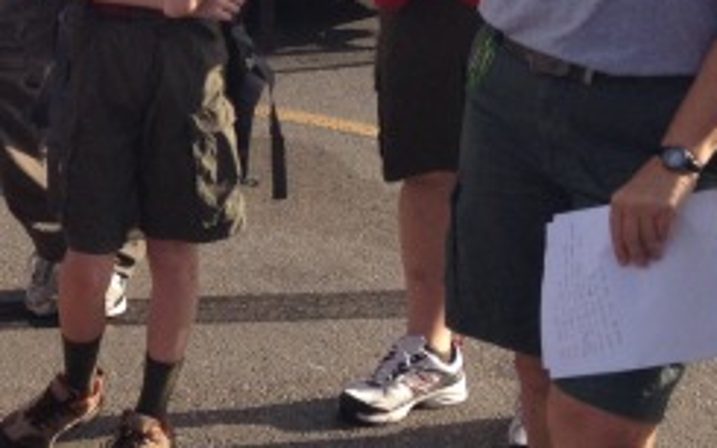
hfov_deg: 16.4
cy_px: -53
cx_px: -187
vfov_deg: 10.7
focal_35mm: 121
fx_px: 2364
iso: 50
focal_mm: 4.28
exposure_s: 1/1022
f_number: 2.4
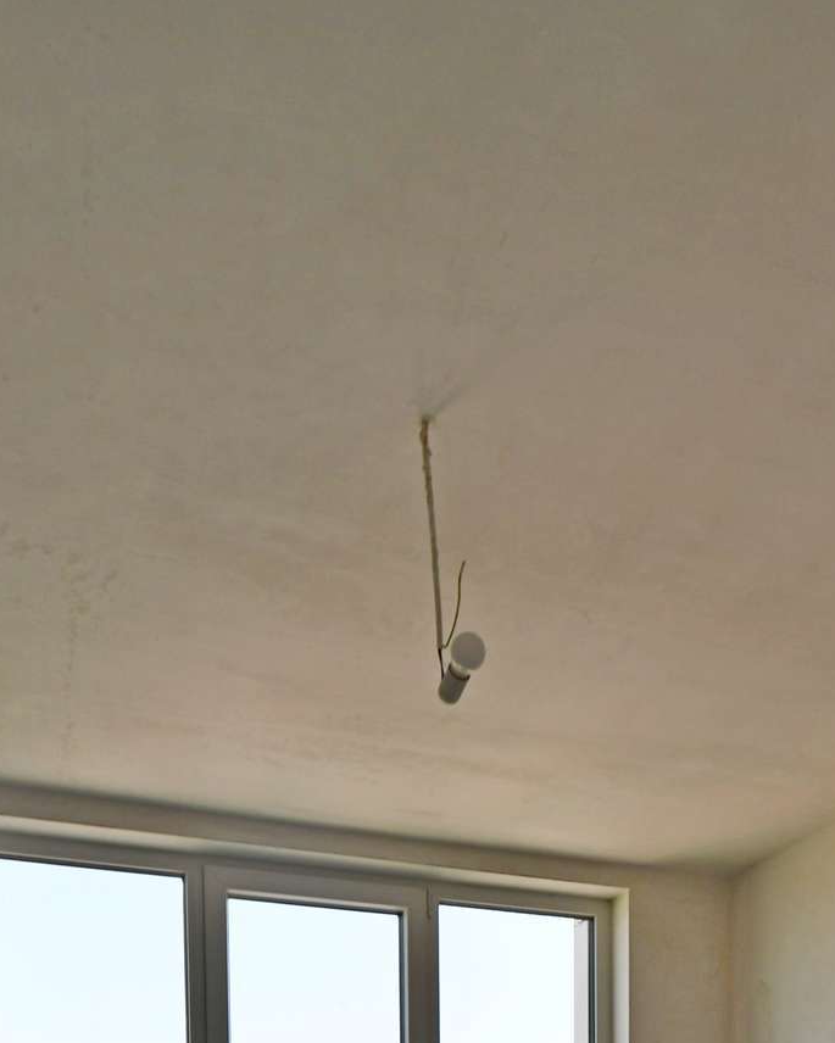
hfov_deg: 39.8
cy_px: 1368
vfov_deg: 34.2
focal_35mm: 37
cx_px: 536
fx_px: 1143
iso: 100
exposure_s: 1/125
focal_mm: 10
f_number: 5.6
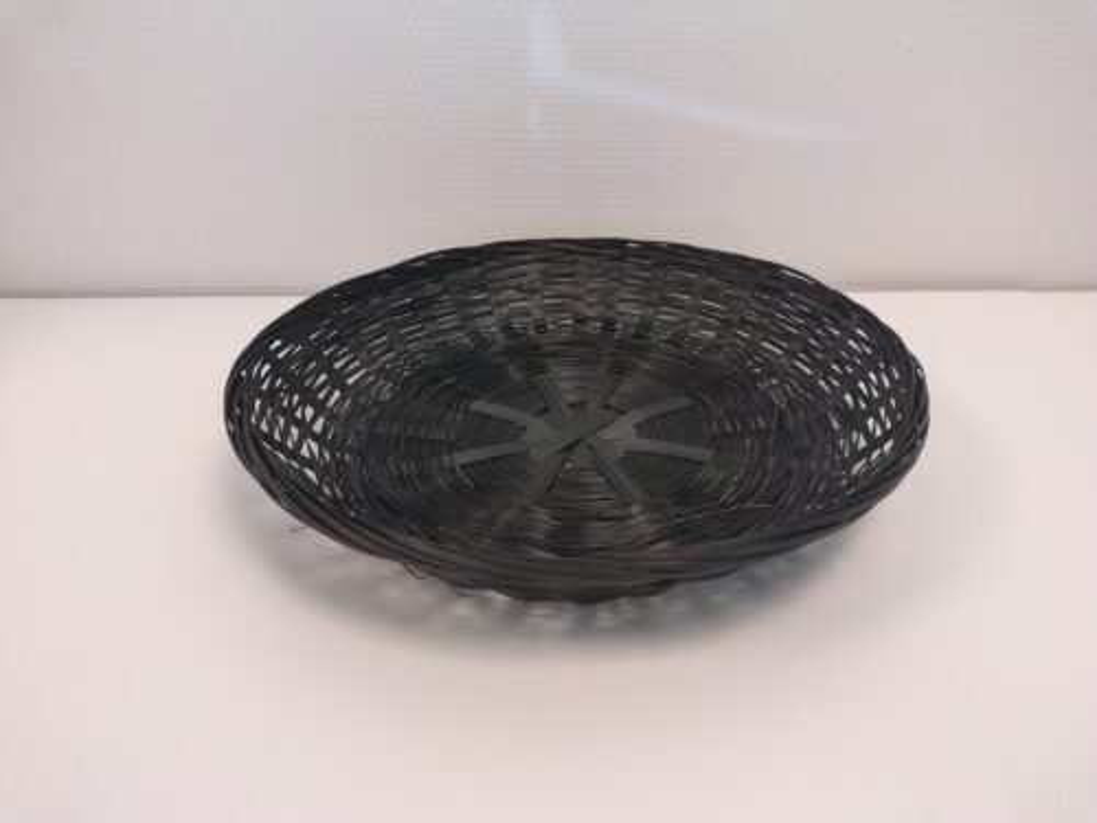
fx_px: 792
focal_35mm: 25
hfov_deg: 69.4
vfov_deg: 54.9
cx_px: 548
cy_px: 412
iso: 243
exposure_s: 1/100
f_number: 1.7
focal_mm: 4.71
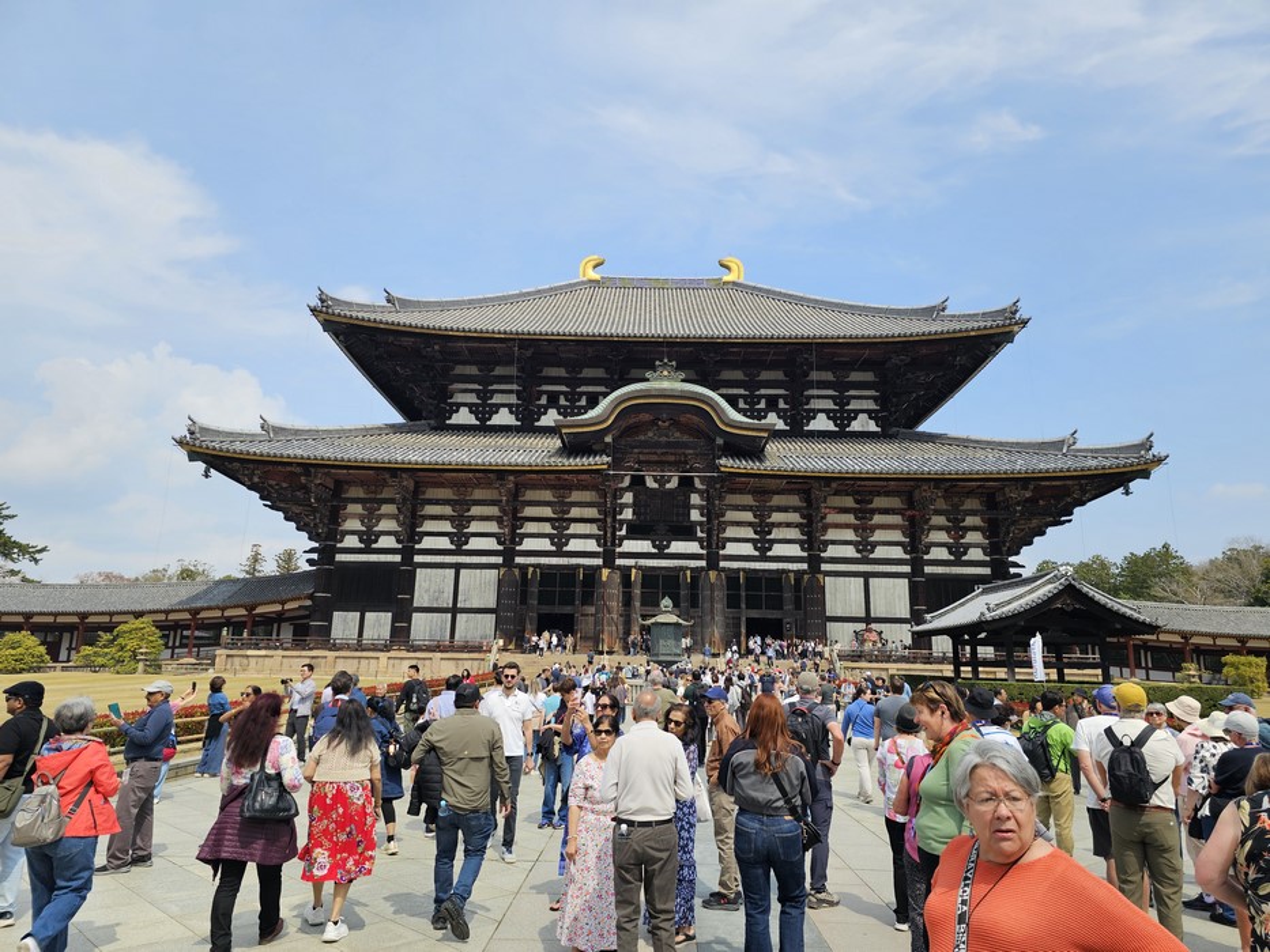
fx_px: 844
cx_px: 635
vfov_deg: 58.9
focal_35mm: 23
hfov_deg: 73.9
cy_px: 476
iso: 12
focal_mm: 6.3
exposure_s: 1/807
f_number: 1.7
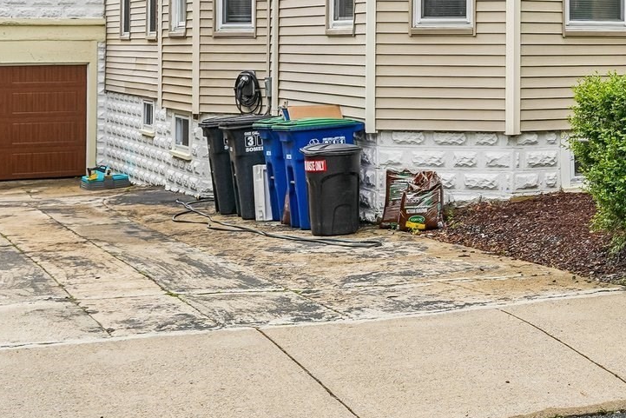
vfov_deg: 18.0
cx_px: 616
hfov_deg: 27.0
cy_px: -123
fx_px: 1235
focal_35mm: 71
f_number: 8
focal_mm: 25
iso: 100
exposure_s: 1/125
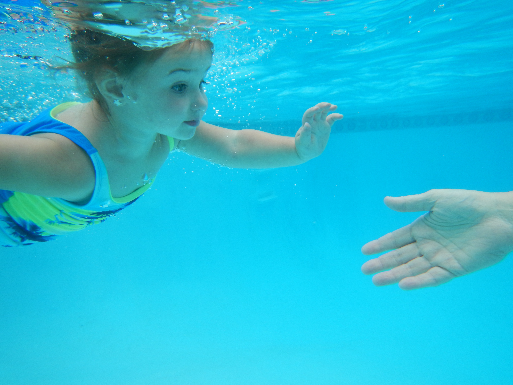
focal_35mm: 24
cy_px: 192
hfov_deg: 71.6
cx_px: 256
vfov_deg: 56.8
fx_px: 356
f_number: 2.8
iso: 125
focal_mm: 4.3
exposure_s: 1/800
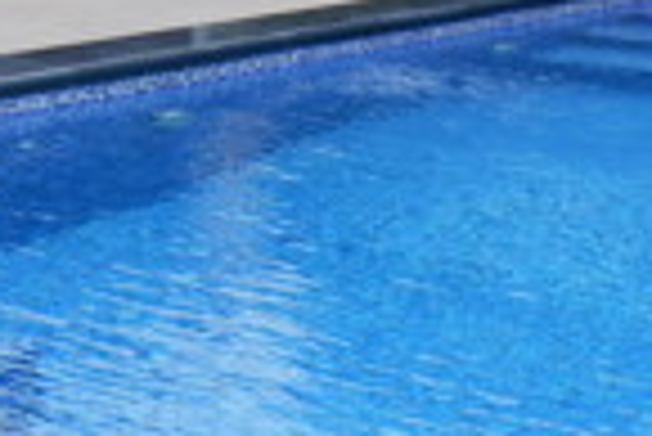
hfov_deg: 17.5
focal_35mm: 99
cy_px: -238
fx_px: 1795
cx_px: -441
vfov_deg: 13.0
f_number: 8
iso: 400
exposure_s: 1/680
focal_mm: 16
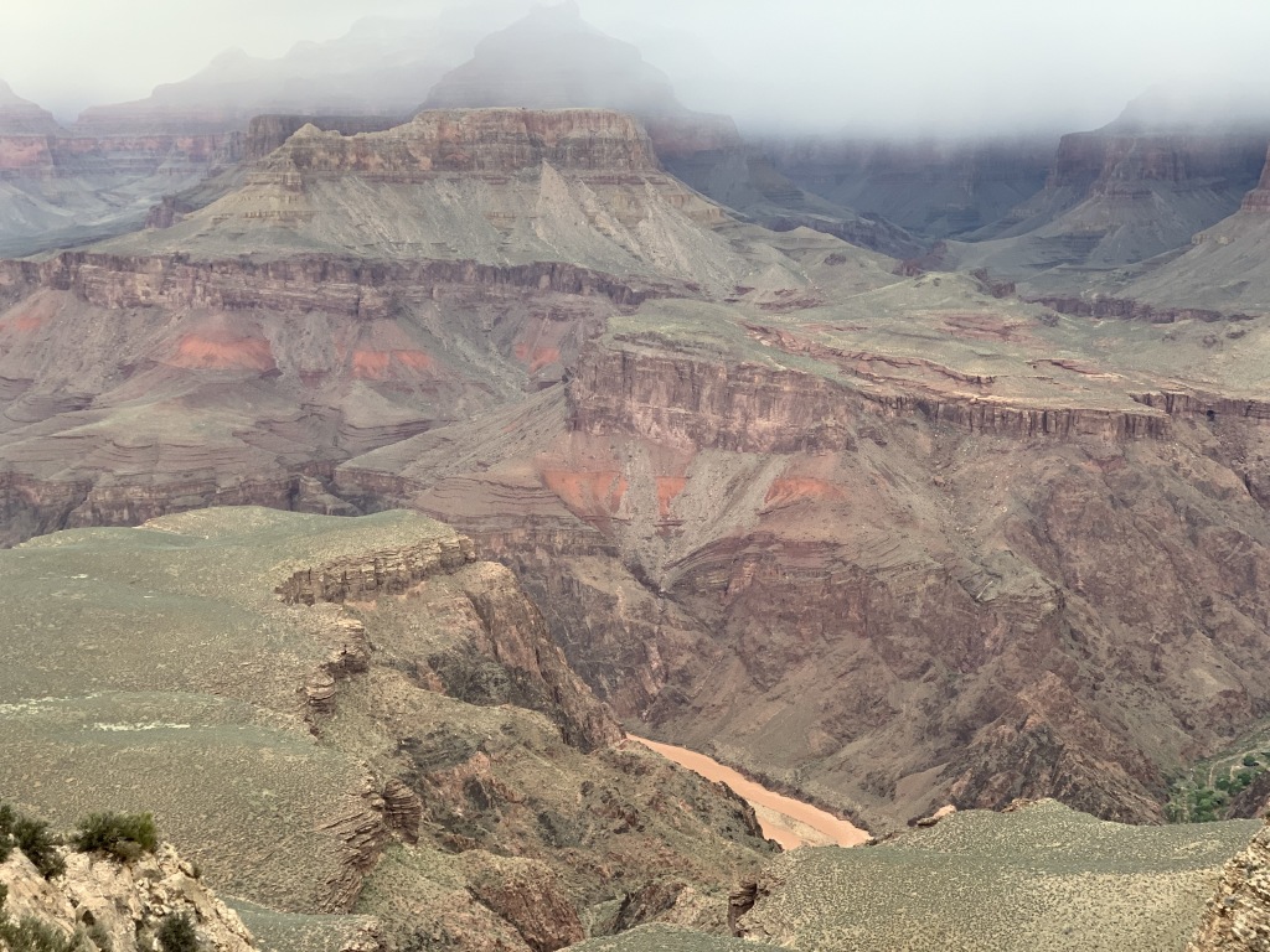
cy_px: 476
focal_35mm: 52
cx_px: 635
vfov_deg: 28.0
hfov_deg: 36.8
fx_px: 1908
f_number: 2.4
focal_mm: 6
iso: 40
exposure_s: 1/122
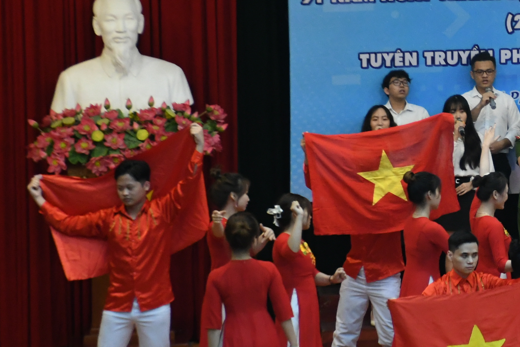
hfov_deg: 9.7
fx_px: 3018
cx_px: 689
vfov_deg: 6.6
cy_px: 102
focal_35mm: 209
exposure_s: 1/200
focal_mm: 50
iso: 2000
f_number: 4.8
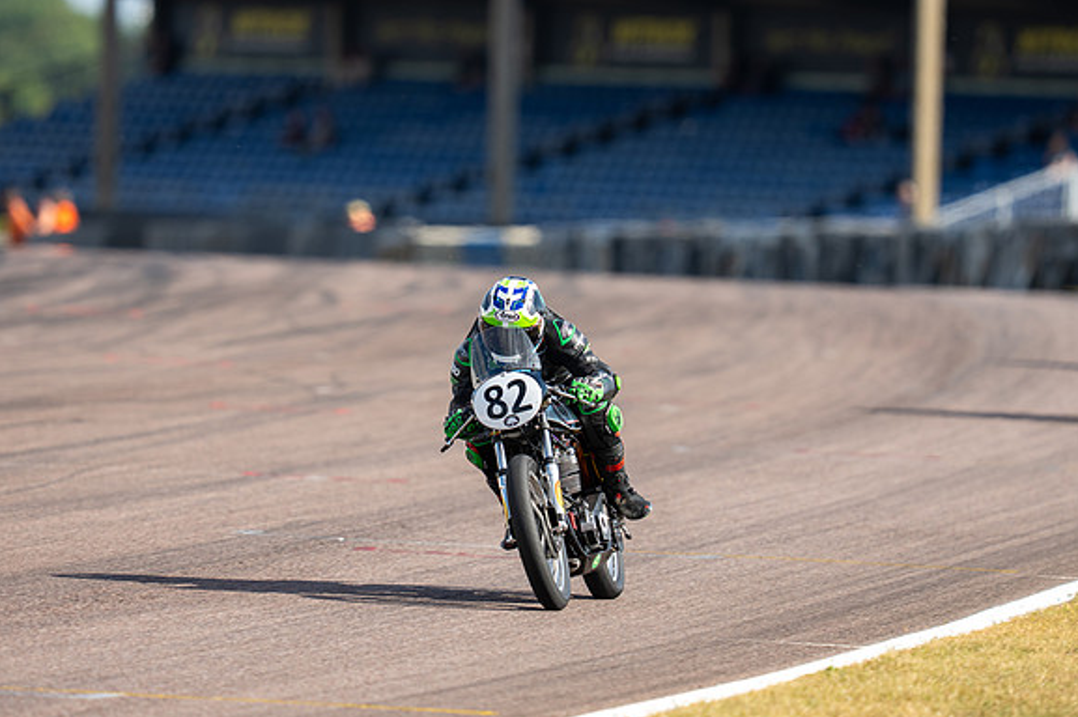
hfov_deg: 3.9
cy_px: 313
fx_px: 15741
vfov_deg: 2.6
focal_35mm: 526
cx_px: 609
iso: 50
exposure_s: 1/500
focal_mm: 400
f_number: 3.2
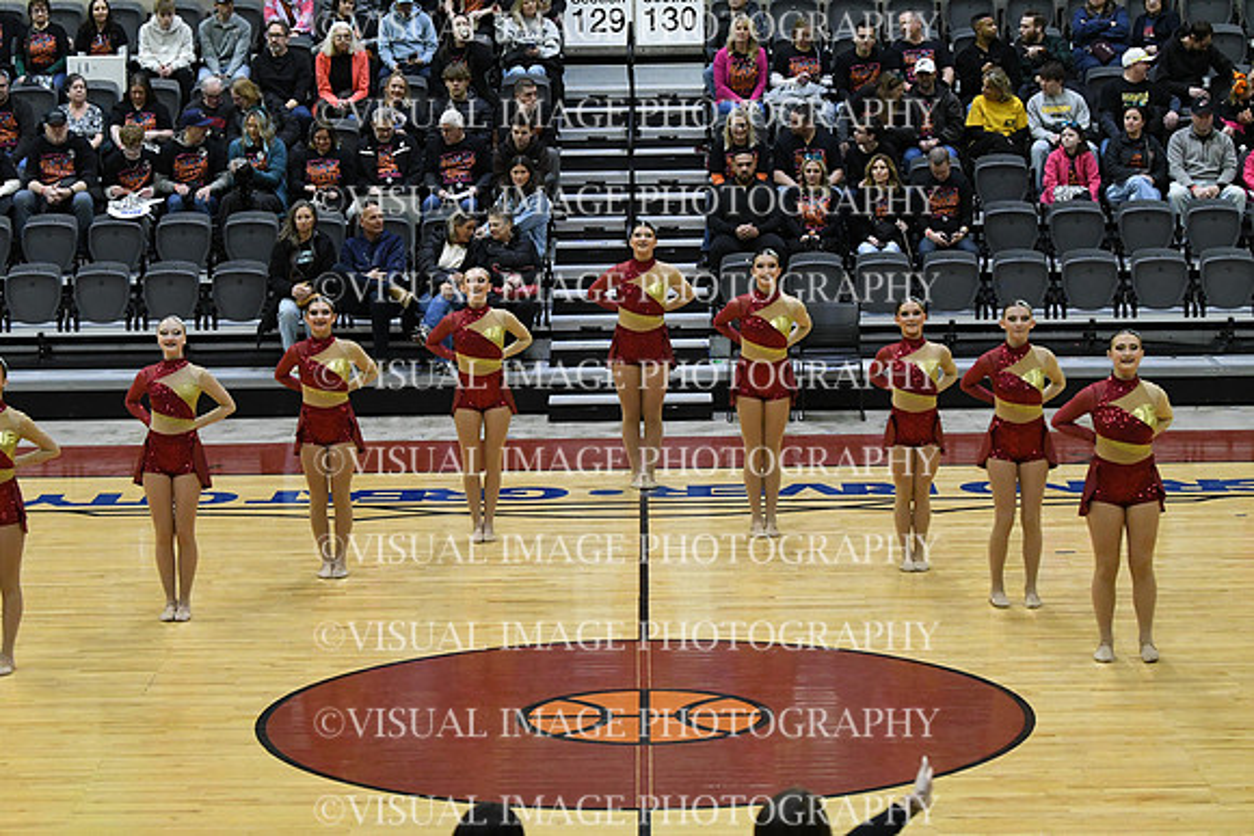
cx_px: 627
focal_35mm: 105
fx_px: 3658
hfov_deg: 19.5
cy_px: 418
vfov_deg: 13.0
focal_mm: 70
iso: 5000
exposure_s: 1/500
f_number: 4
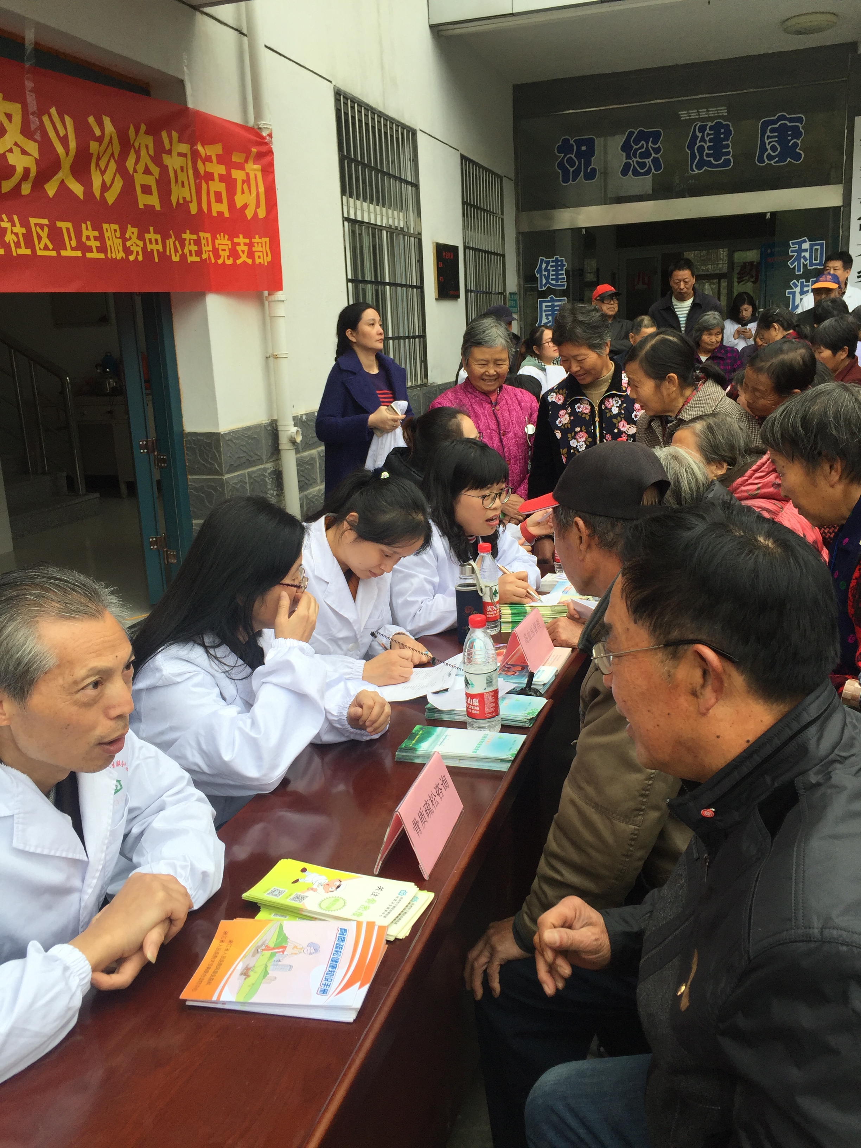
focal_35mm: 29
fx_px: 962
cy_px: 574
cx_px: 430
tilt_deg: -12.5
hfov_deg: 48.2
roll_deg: +2.9
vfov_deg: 61.7
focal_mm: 4.15
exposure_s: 1/590
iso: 32
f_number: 2.2
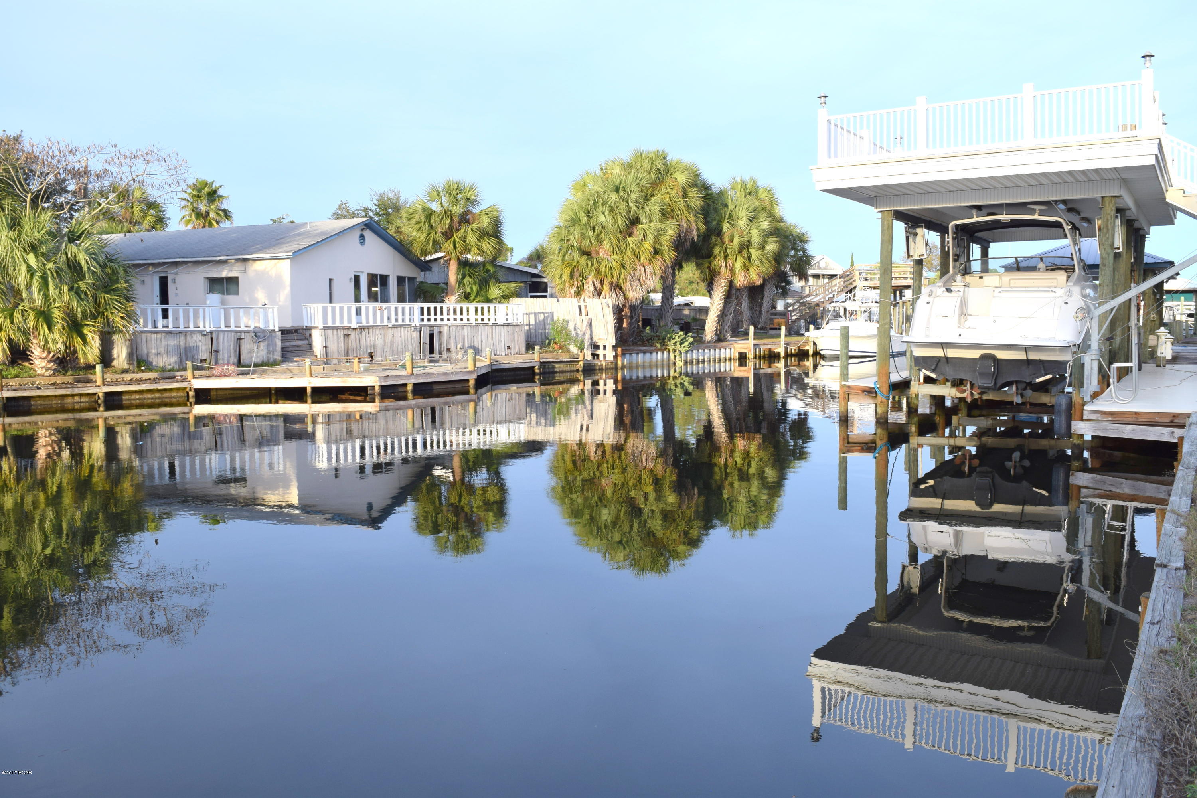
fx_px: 898
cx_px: 598
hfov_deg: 67.4
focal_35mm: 27
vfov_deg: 47.9
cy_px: 399
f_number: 8
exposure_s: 1/250
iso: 250
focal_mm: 18
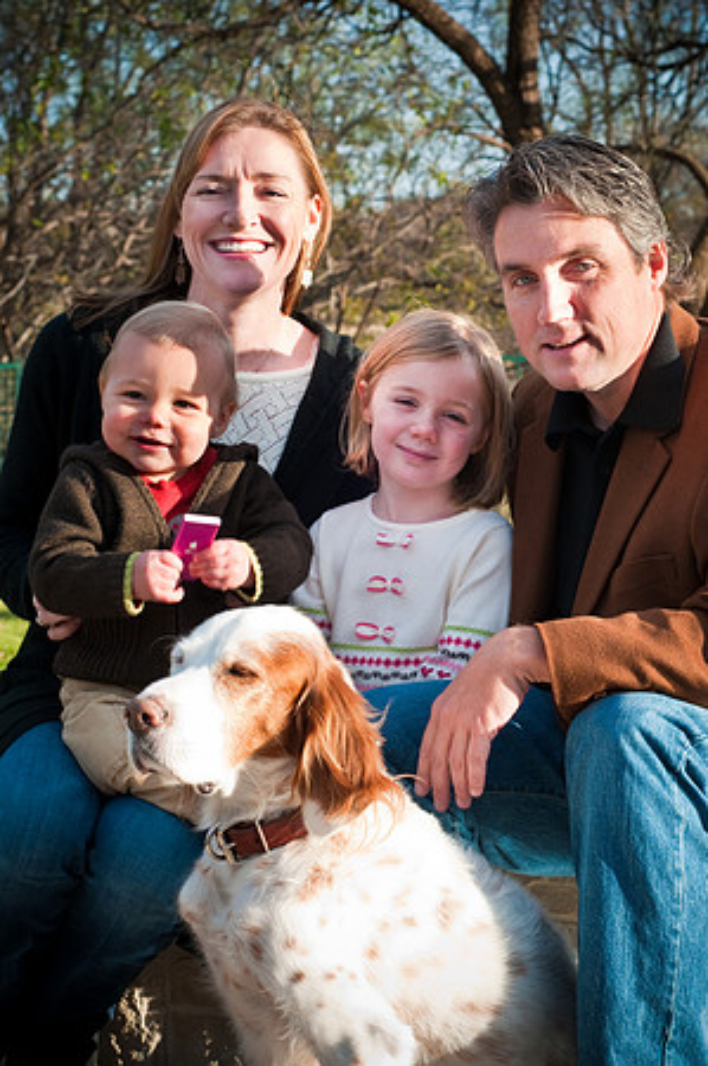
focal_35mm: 75
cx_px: 354
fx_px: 2217
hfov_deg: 18.1
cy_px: 533
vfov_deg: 27.0
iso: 200
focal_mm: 50
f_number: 7.1
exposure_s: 1/200
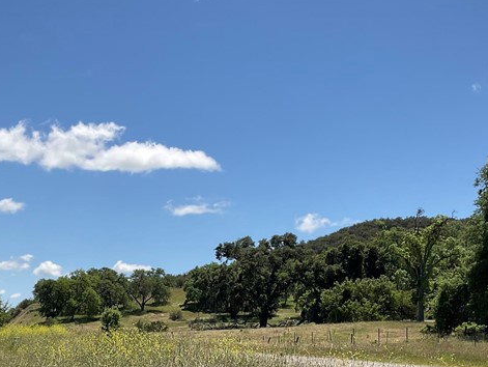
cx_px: 192
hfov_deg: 30.6
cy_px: 310
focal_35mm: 63
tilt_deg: +1.8
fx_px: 889
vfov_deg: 22.9
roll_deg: -2.0
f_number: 1.8
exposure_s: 1/2141
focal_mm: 3
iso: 16
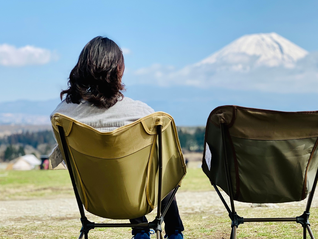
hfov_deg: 30.2
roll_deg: -0.2
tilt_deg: +2.7
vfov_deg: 22.9
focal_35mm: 64
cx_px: 192
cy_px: 120
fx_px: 588
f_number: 2
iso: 20
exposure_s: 1/1653
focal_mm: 6
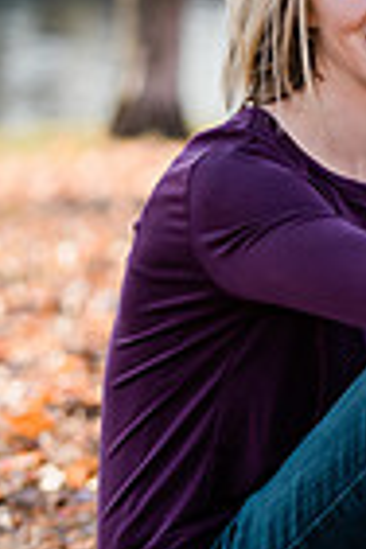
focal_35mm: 312
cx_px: 456
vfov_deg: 6.6
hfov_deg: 4.4
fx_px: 4758
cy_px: 261
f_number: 3.2
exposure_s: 1/320
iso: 125
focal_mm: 98
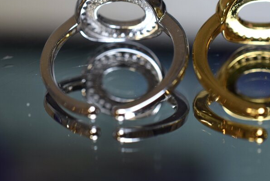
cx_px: 181
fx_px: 728
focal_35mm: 97
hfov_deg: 20.9
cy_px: 45
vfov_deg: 14.1
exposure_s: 1/160
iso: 400
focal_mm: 40
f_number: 6.3
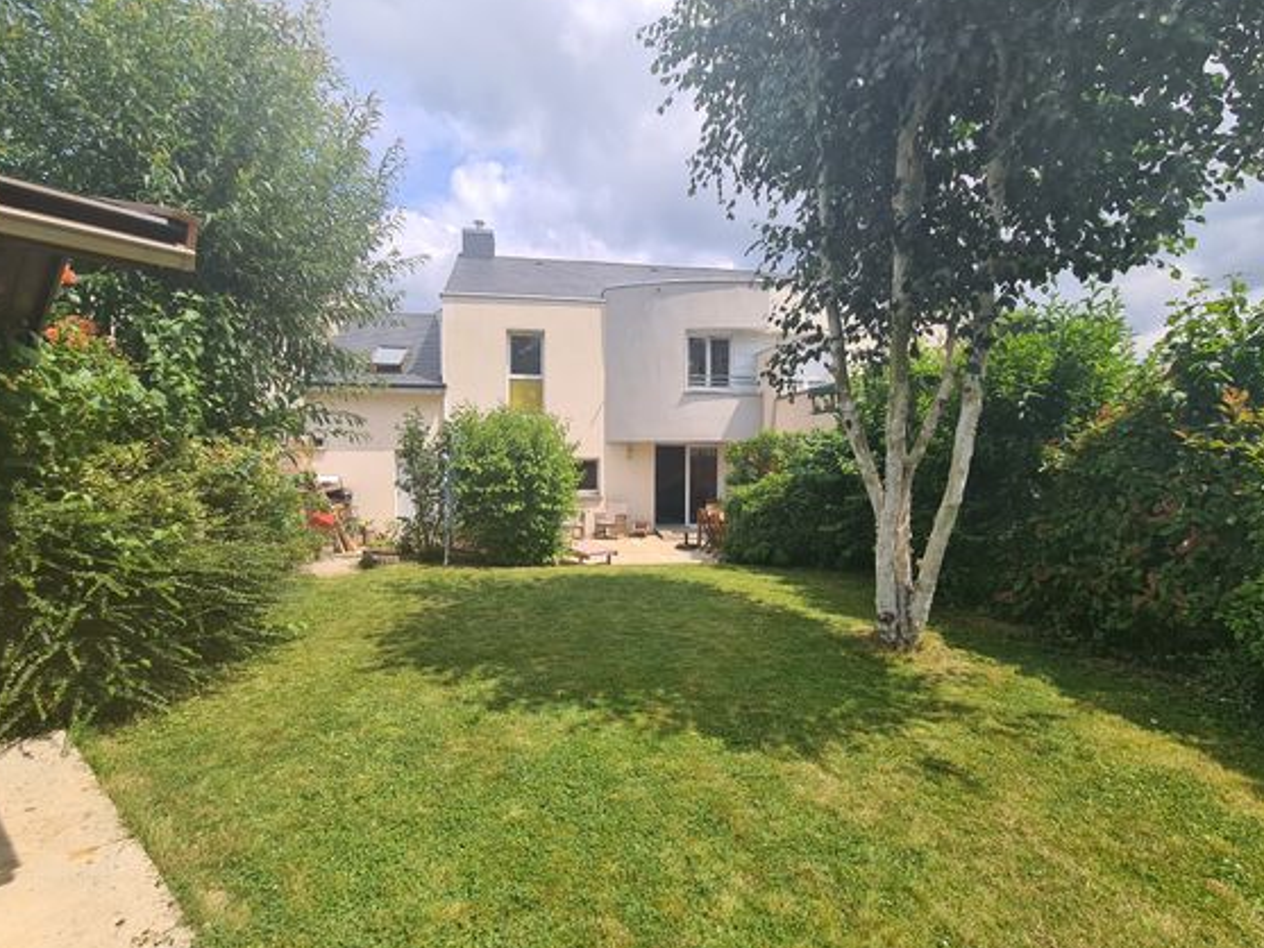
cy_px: 476
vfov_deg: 85.7
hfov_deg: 102.0
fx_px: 511
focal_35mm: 14
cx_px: 615
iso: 50
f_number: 2.2
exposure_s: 1/1420
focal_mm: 2.2
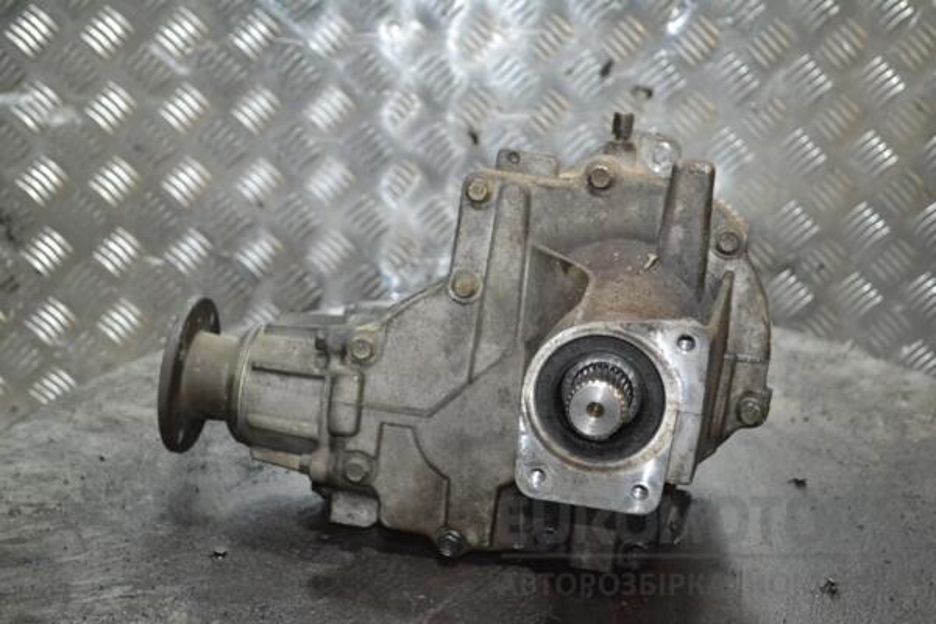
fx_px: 1638
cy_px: 312
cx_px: 468
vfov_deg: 21.6
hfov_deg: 31.9
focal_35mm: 63
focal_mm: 42
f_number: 5.3
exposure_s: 1/60
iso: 3200
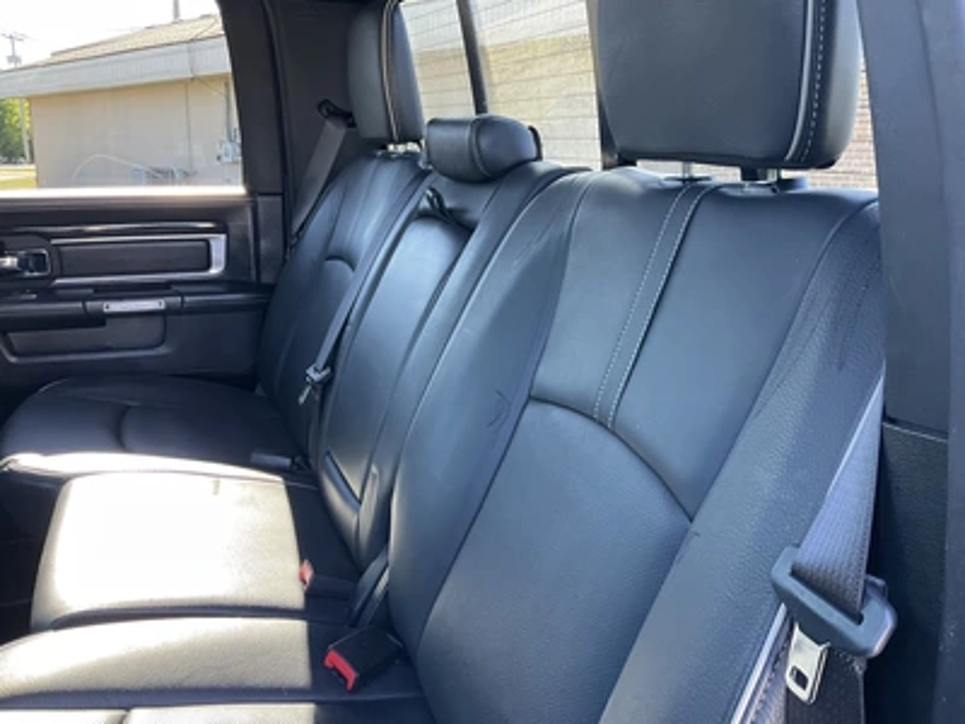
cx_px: 482
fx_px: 808
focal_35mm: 29
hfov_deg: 61.7
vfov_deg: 48.2
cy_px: 362
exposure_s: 1/87
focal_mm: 3
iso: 64
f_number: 1.8
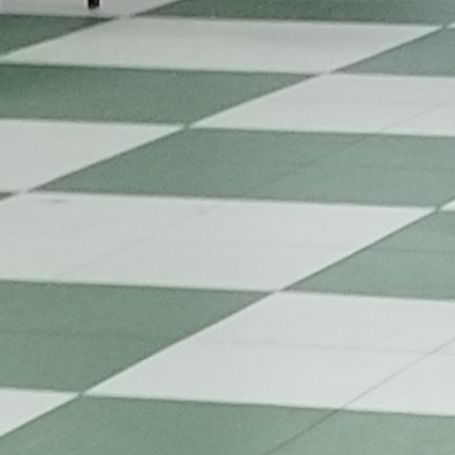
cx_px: 599
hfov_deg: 5.3
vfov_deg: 5.3
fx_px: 4863
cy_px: -361
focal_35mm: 327
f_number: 1.8
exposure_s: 1/33.3
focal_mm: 6.24
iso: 736
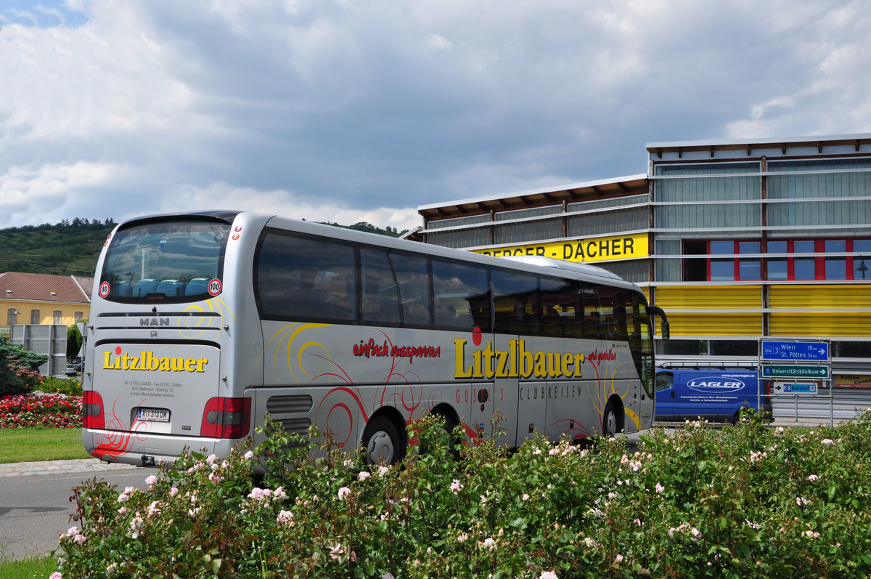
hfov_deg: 43.7
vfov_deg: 29.8
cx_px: 436
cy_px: 290
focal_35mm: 45
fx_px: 1087
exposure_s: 1/320
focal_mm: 30
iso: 200
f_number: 9
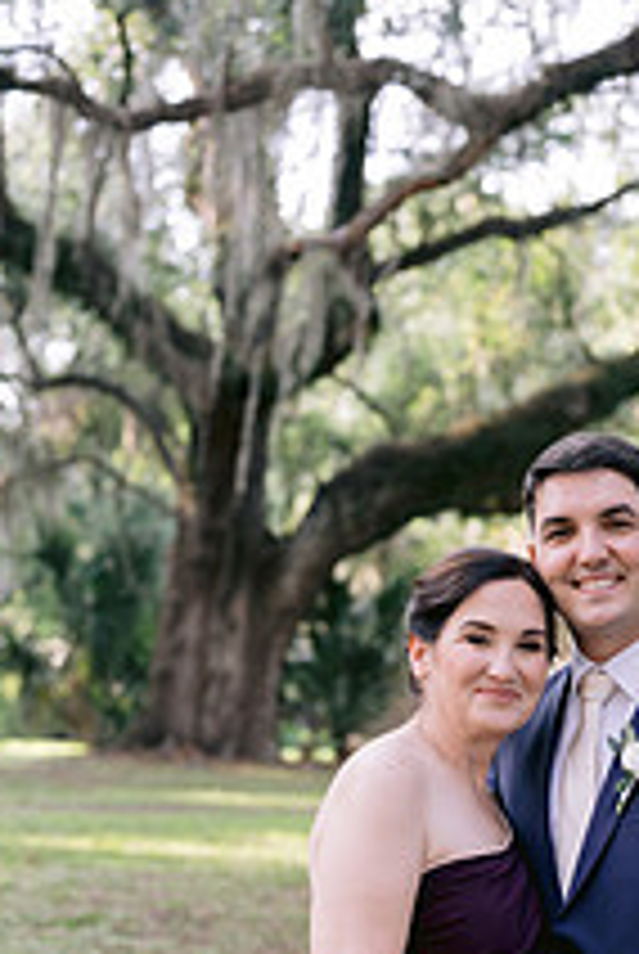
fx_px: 2813
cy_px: 990
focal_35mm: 106
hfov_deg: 12.9
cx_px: 500
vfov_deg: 18.7
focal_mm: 50
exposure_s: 1/320
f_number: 2.8
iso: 400
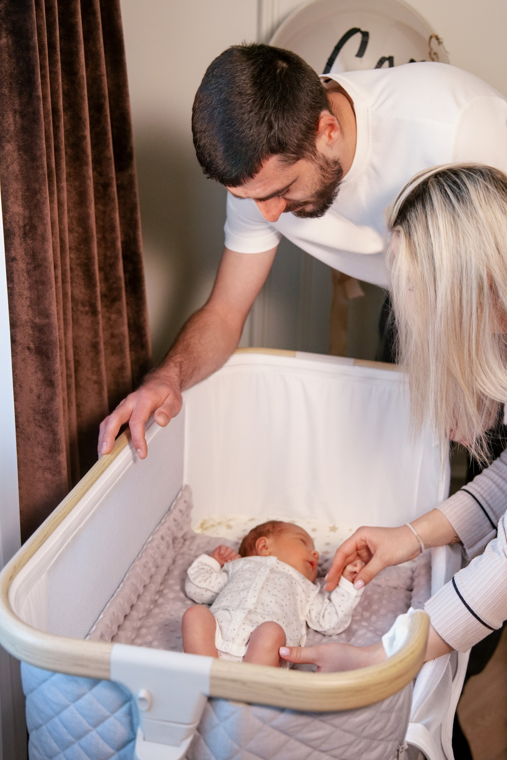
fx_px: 1098
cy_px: 360
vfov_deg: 38.2
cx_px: 295
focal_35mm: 52
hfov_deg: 26.0
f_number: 2.8
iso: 800
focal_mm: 43
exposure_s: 1/250
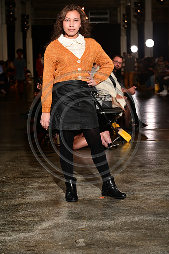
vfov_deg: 23.7
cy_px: 127
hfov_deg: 15.9
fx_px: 606
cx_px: 84
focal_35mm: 86
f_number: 6.3
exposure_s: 1/160
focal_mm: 86
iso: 1000
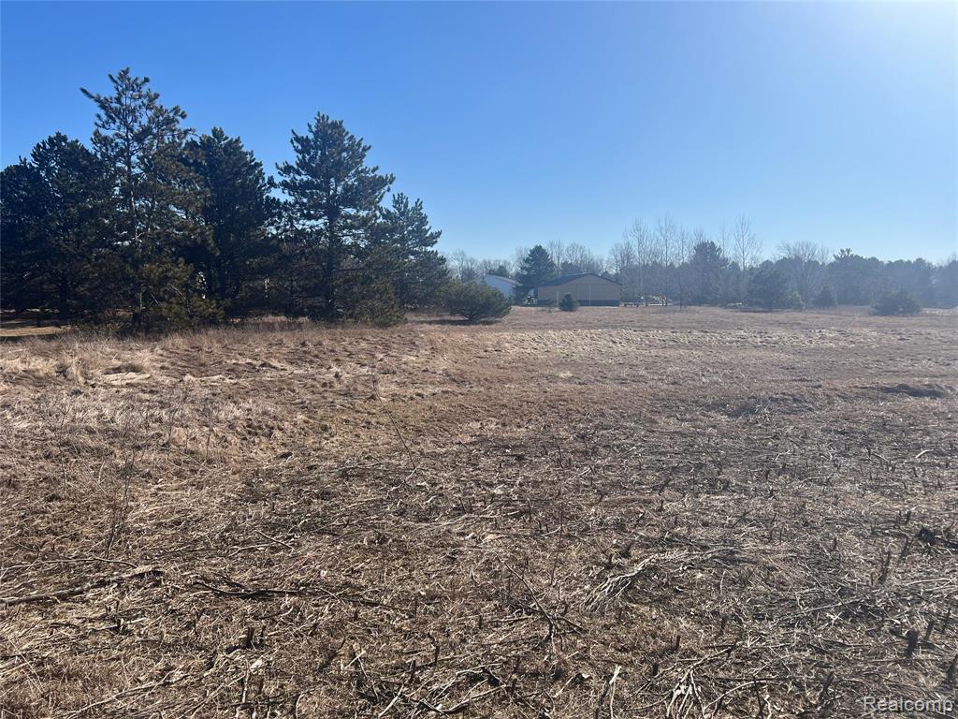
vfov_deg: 53.1
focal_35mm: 26
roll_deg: -0.8
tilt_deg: -4.4
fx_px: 720
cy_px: 360
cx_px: 479
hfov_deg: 67.3
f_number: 1.5
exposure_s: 1/5587
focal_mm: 5.7
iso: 50
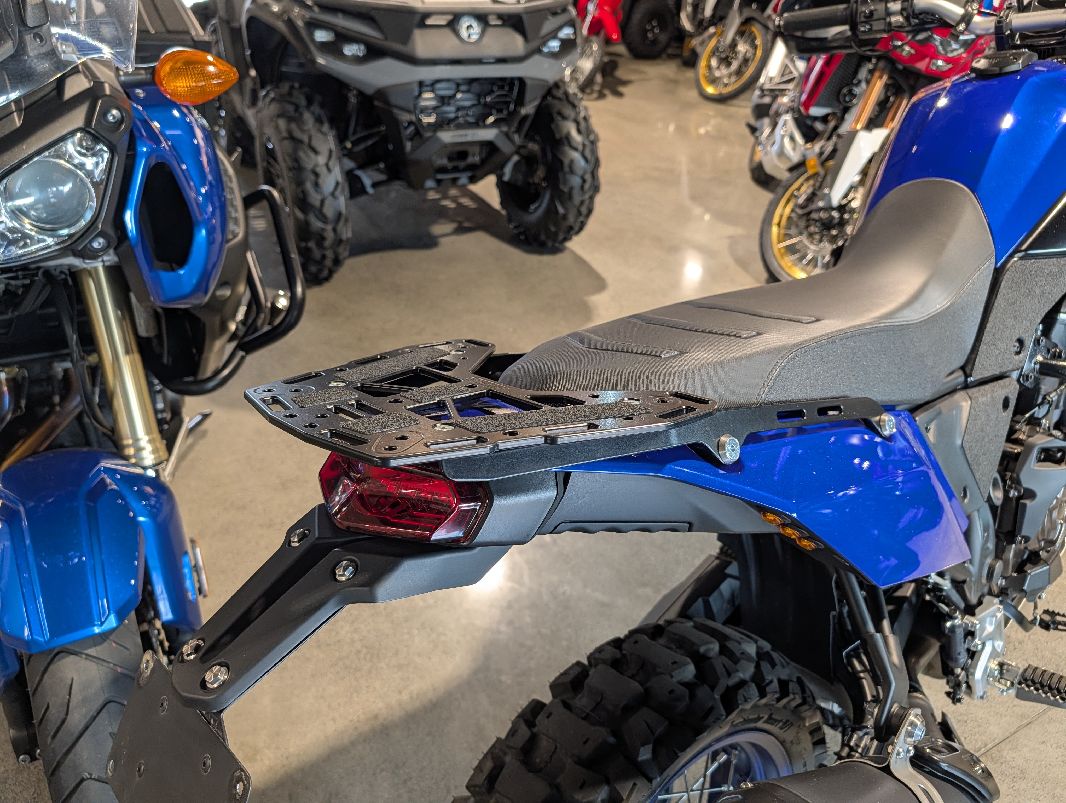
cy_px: 402
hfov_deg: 71.5
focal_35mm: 24
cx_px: 533
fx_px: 740
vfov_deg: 56.9
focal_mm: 6.9
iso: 189
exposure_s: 1/120
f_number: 1.68
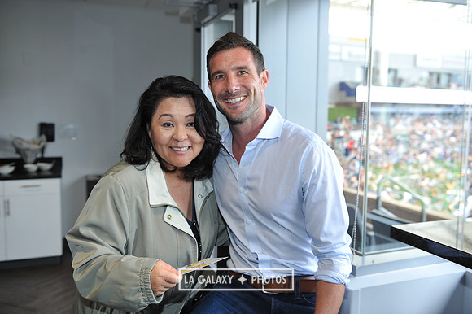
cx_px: 236
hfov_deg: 54.5
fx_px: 459
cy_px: 157
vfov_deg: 37.8
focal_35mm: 35
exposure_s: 1/160
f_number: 3.5
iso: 250
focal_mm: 35
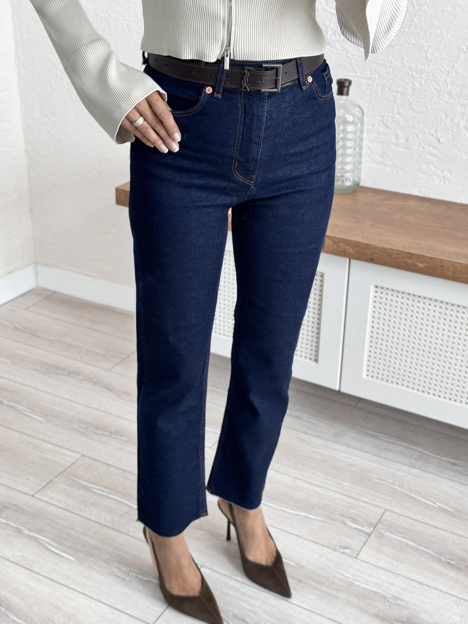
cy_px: 312
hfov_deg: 30.3
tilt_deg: -35.3
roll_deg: -1.5
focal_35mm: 48
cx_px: 234
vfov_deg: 39.7
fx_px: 865
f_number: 1.78
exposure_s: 1/112
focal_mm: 6.76
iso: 100
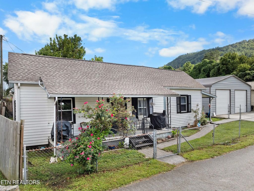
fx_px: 176
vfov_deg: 56.8
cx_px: 127
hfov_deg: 71.6
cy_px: 96
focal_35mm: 24
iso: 240
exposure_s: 1/60
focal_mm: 12.29
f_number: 2.8
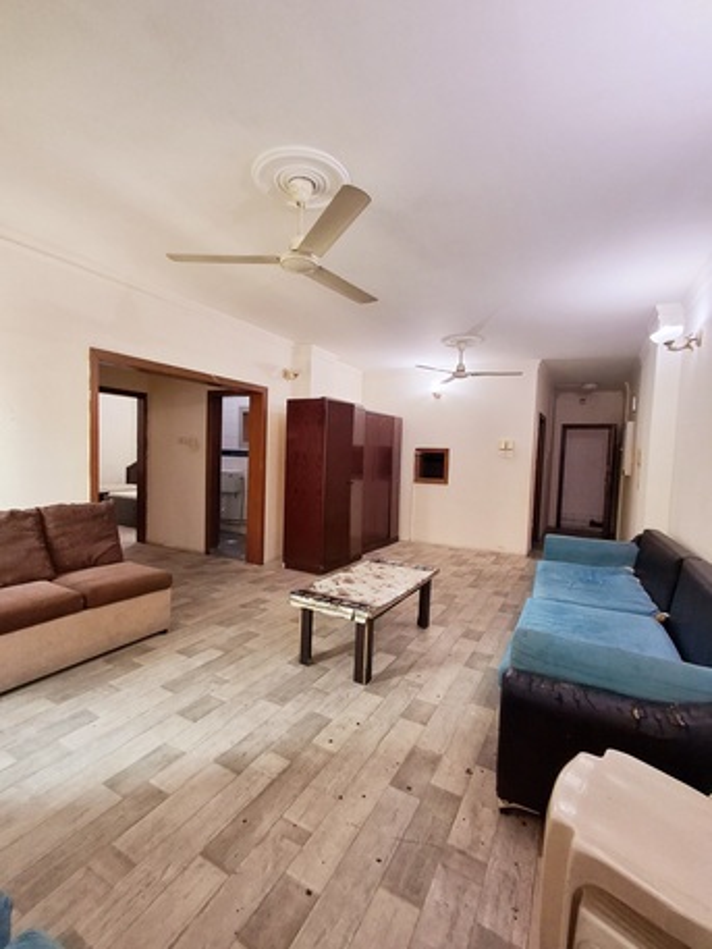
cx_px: 356
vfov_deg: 94.5
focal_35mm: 16
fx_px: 439
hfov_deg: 78.1
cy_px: 474
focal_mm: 1.64
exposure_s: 1/40
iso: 100
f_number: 2.2
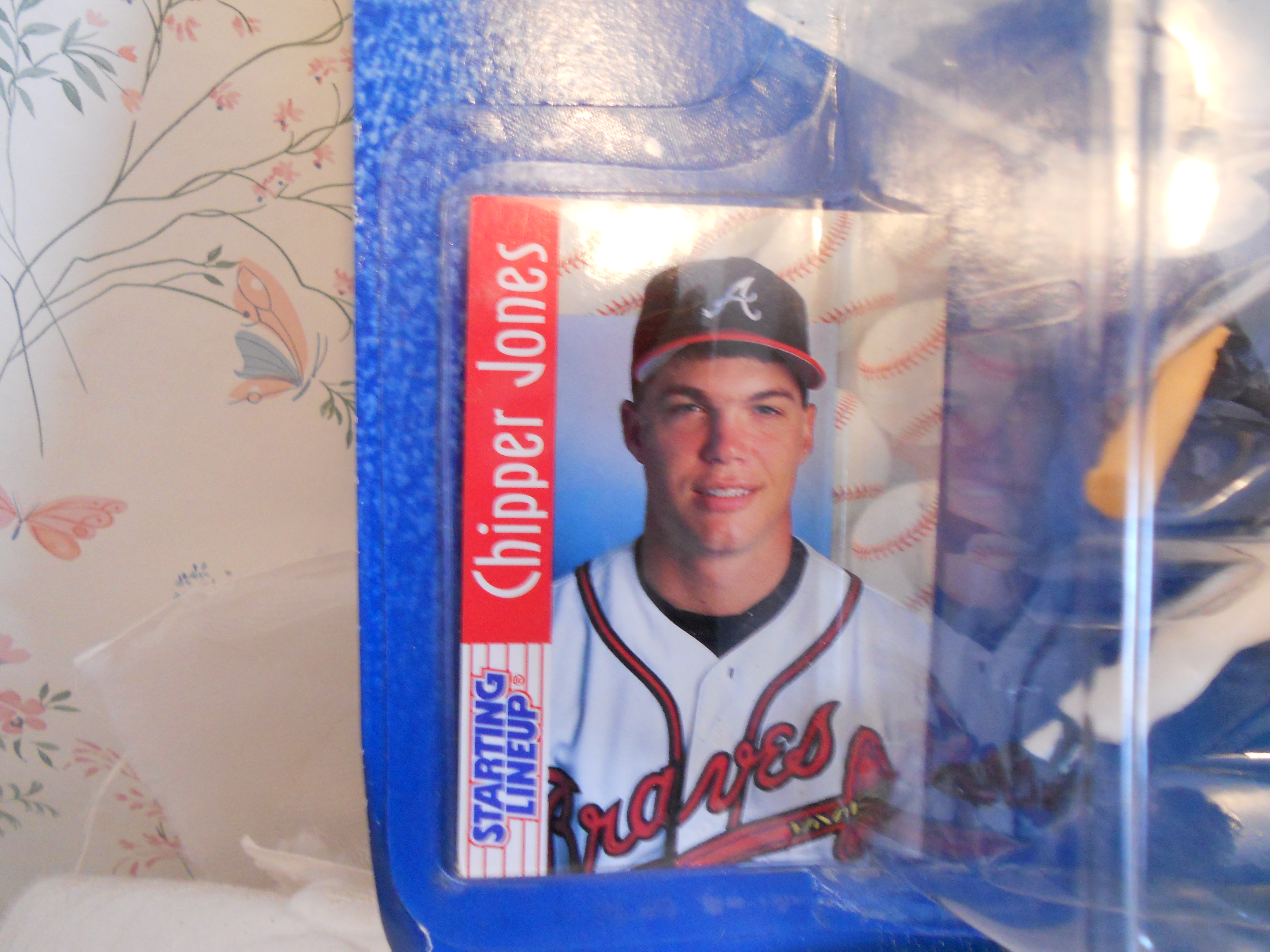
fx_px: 1174
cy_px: 476
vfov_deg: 44.2
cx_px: 635
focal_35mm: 32
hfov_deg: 56.8
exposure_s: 1/10
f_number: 3.5
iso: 400
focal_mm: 5.8
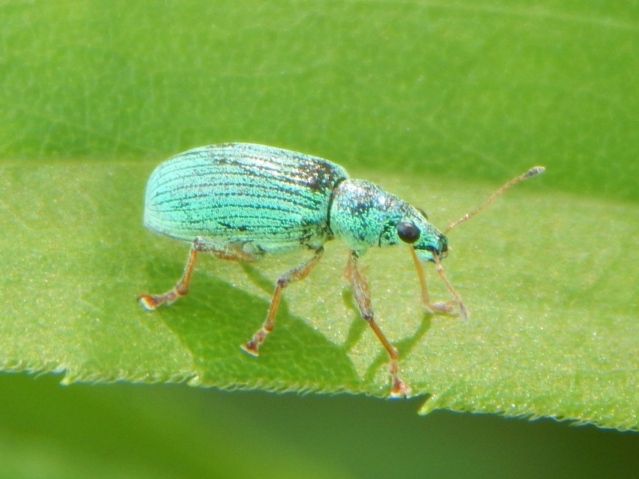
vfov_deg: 7.2
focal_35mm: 207
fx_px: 3822
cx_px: 320
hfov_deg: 9.6
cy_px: 240
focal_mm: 37.1
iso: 125
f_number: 5.4
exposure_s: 1/40
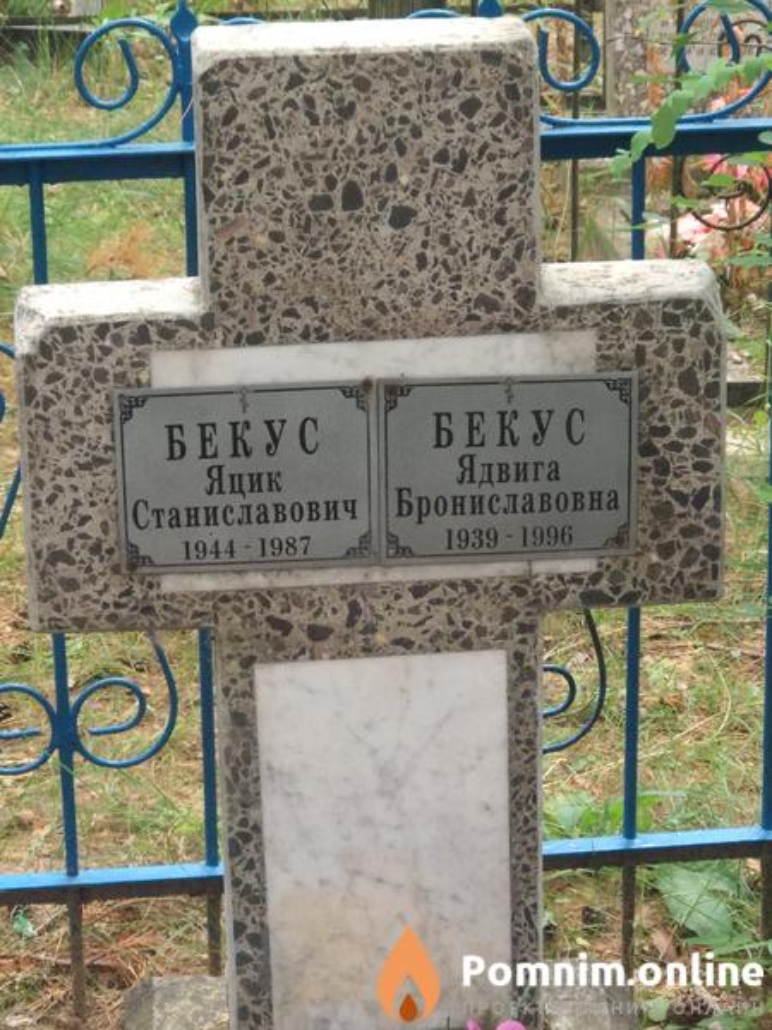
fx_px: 1546
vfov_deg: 36.8
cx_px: 386
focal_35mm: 52
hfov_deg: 28.0
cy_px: 515
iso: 250
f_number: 2.6
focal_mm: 5.99
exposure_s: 1/60
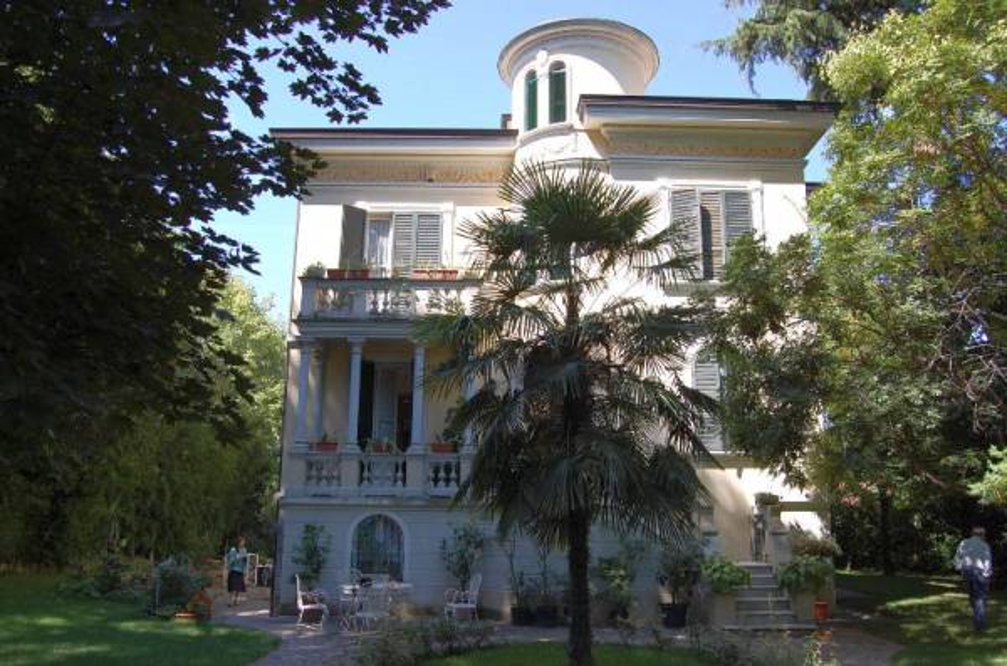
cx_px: 504
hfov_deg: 67.5
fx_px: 753
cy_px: 333
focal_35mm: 27
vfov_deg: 47.7
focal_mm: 18
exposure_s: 1/160
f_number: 7.1
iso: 200
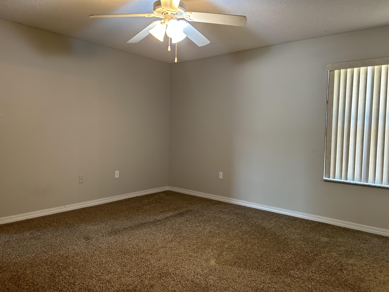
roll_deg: -0.7
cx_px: 194
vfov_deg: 53.1
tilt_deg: -2.8
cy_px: 146
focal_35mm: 26
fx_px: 292
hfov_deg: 67.3
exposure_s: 1/60
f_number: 1.5
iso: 200
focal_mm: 5.7
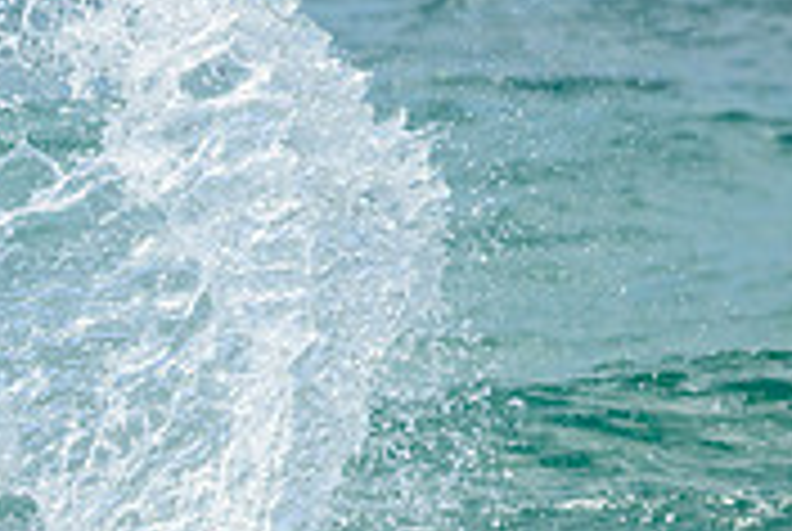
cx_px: -529
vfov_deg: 0.7
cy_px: 507
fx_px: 43919
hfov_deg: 1.0
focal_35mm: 1993
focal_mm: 460
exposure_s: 1/2000
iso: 800
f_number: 11
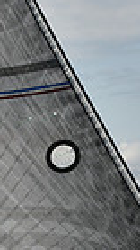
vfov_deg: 7.0
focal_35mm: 307
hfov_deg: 3.8
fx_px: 2030
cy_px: 281
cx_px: -328
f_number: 10
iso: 250
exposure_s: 1/800
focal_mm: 70
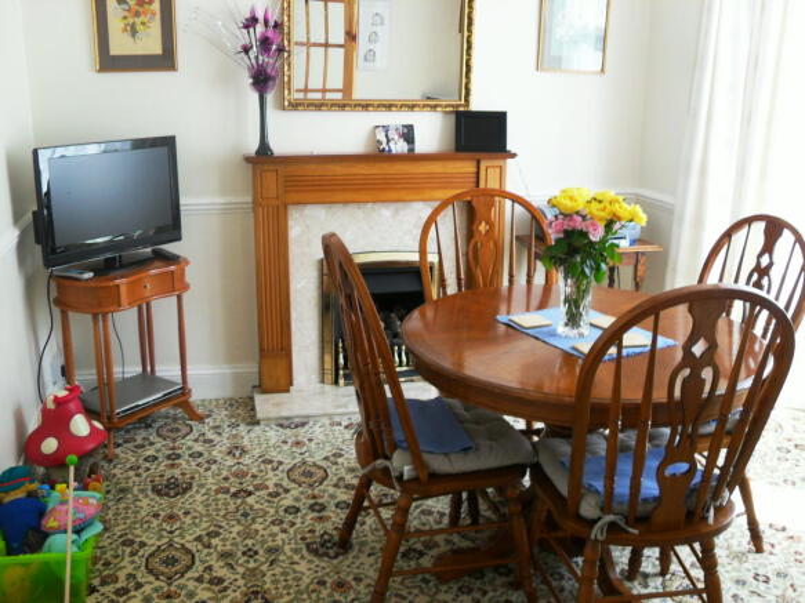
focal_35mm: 35
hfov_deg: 52.6
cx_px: 402
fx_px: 814
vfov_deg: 40.7
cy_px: 302
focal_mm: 6.2
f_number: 2.8
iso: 100
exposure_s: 1/45
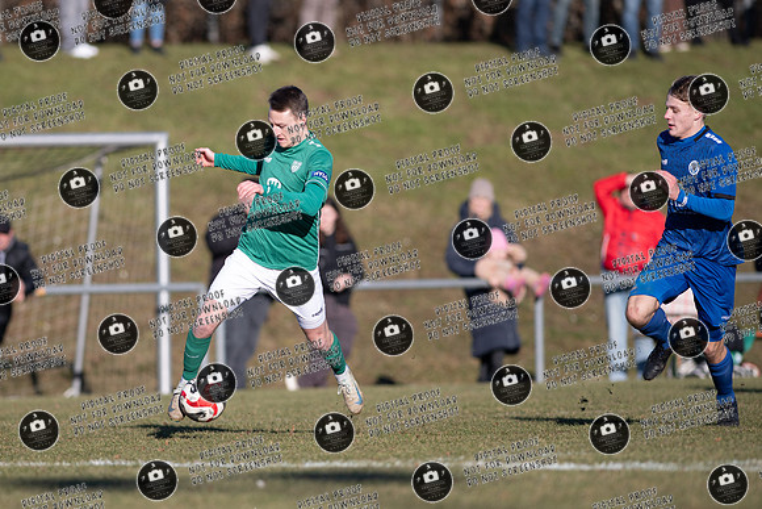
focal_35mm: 426
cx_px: 244
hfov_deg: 4.8
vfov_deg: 3.2
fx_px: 9017
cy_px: 252
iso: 110
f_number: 3.2
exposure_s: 1/1600
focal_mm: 300
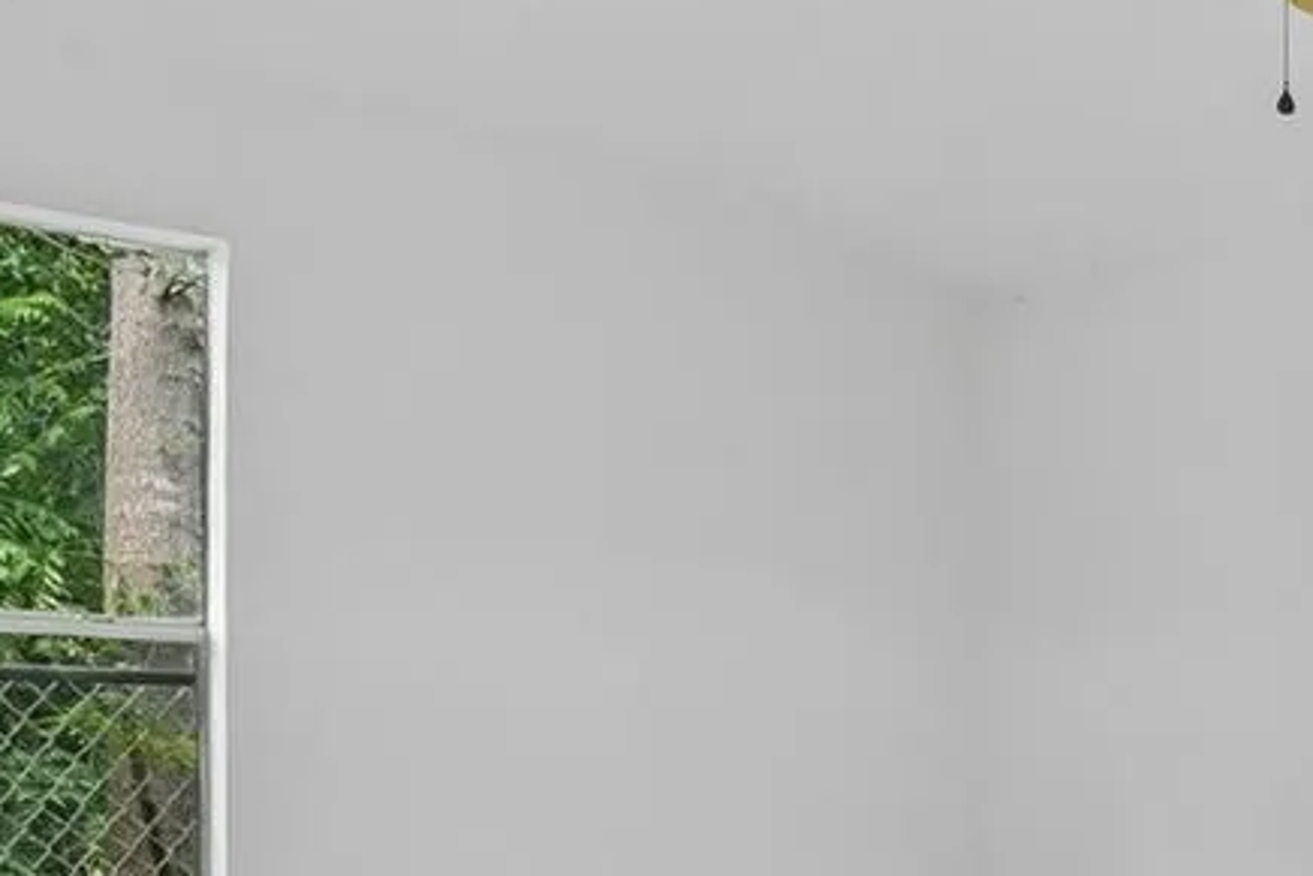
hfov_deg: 28.7
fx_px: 2007
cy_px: 819
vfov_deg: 23.8
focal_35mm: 55
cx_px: 1759
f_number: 8
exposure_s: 1/30
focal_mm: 10
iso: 400
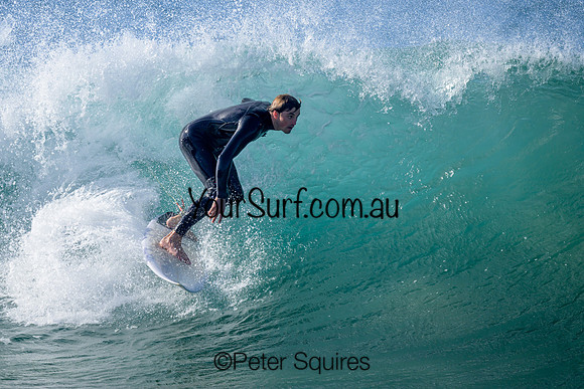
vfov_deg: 1.4
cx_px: 232
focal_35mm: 964
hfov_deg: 2.1
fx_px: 15646
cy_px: 186
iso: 250
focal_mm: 800
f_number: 6.3
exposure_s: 1/2000
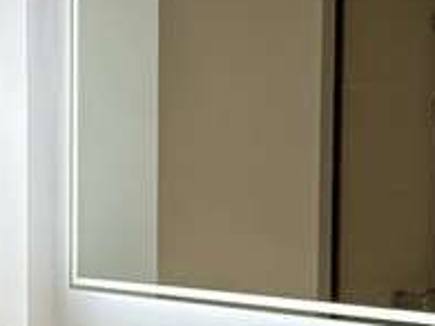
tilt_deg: -5.7
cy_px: 324
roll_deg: +0.3
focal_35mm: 92
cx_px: -91
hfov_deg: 20.0
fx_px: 1155
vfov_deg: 15.8
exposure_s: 1/99
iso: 100
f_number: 2.2
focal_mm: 2.22
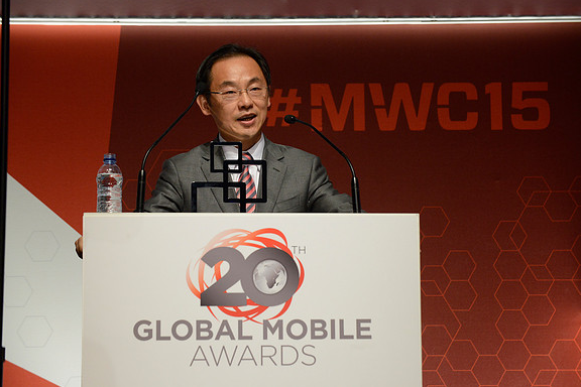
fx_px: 2033
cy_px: 193
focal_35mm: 126
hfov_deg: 16.3
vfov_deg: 10.9
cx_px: 292
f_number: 6.3
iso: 2500
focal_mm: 125
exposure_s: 1/200
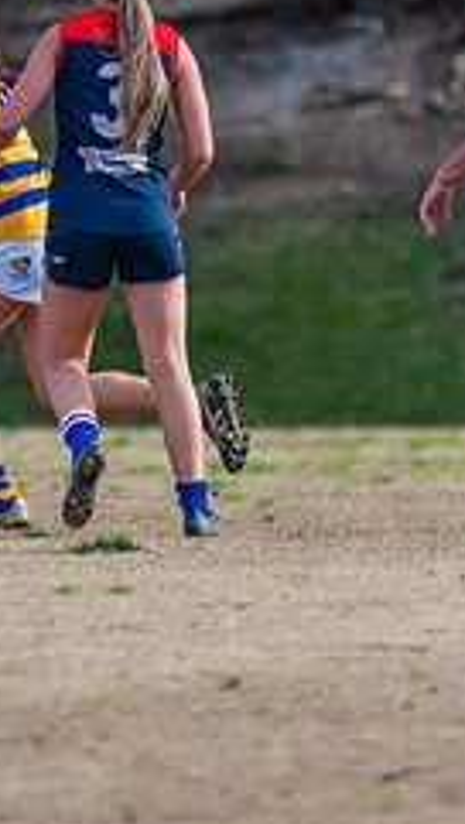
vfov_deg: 1.1
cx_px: -5
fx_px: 41349
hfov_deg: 0.6
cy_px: 150
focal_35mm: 1891
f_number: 6.3
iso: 1000
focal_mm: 600
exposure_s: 1/1600
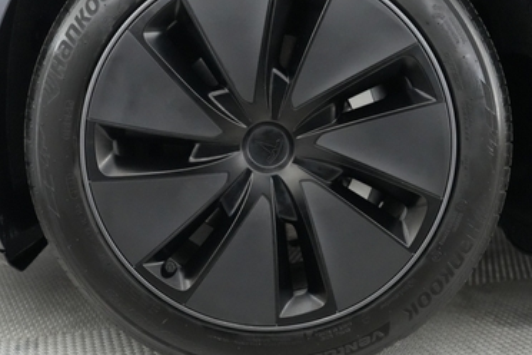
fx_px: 635
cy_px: 143
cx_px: 269
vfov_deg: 31.1
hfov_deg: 45.4
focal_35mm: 43
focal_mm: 25
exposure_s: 1/160
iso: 10000
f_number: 2.8
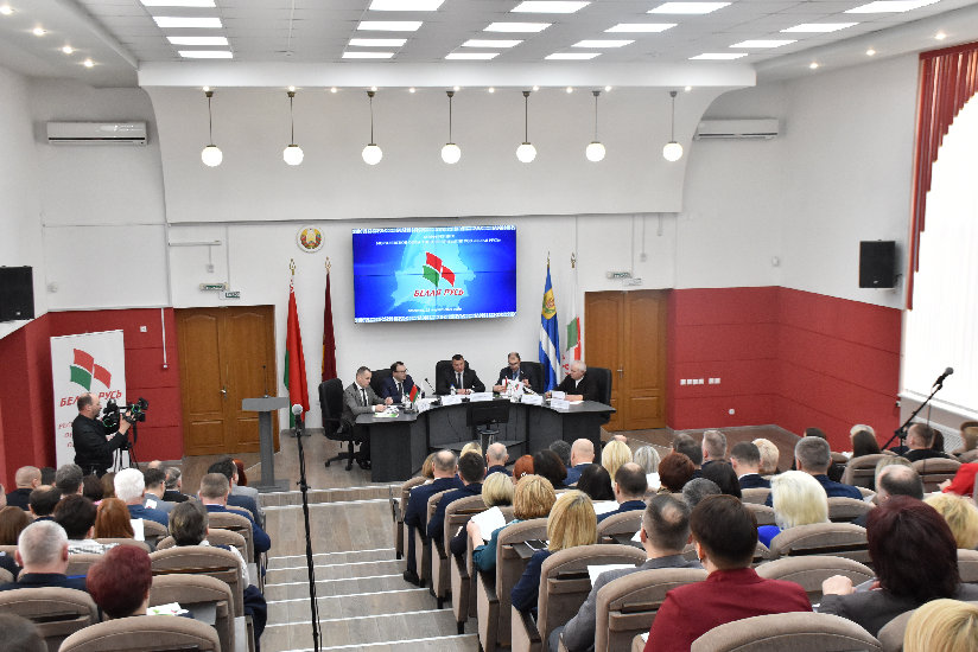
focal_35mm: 39
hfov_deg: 49.5
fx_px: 1060
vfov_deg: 34.2
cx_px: 489
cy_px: 326
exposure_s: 1/160
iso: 1600
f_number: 6.3
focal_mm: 26
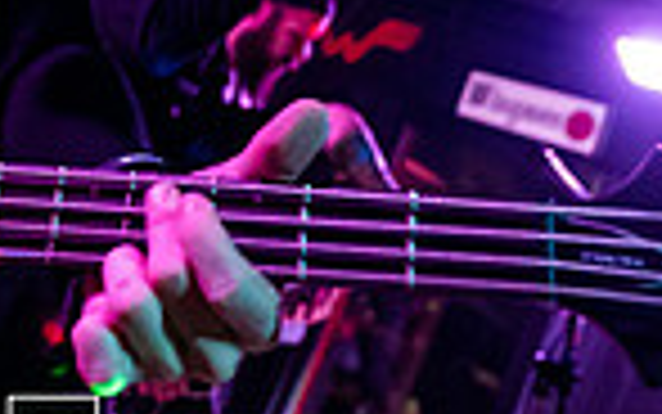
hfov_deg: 24.8
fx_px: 1408
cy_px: -290
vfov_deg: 14.9
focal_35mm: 78
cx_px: -45
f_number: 2.8
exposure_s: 1/200
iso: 2500
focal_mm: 19.4
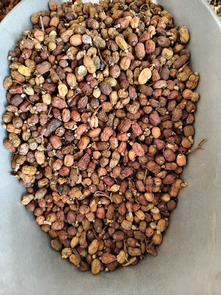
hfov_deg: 58.9
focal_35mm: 23
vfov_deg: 73.9
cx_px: 110
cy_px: 148
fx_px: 196
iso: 936
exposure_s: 1/50
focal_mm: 5.56
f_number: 1.88
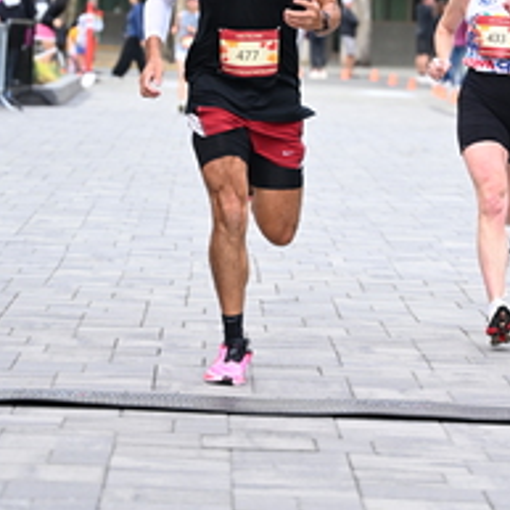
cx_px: 398
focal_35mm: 199
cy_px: -29
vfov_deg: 8.7
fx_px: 3317
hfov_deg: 8.8
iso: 1000
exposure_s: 1/1600
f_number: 2.8
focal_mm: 82
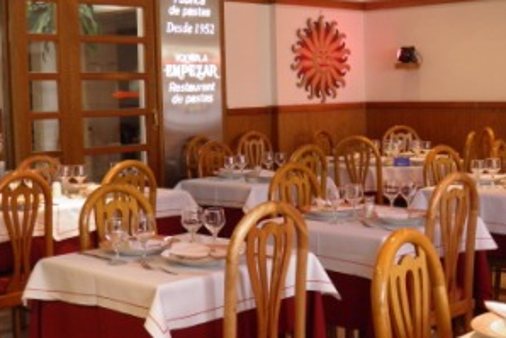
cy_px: 160
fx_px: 858
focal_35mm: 61
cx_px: 328
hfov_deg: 32.7
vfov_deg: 22.3
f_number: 3.2
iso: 200
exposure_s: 1/40
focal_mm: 7.1
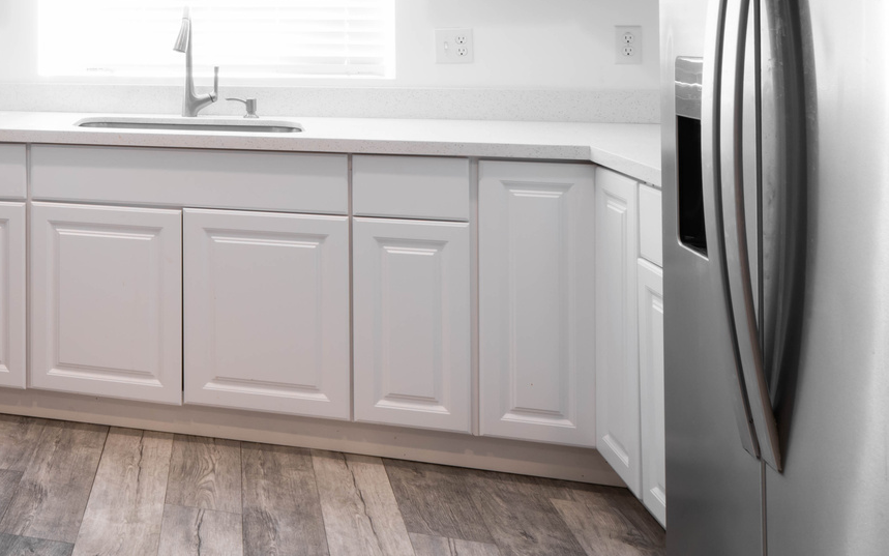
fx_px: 993
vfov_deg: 29.2
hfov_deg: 39.9
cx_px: -70
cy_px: 1
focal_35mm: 41
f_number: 16
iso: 160
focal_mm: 15
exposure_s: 2
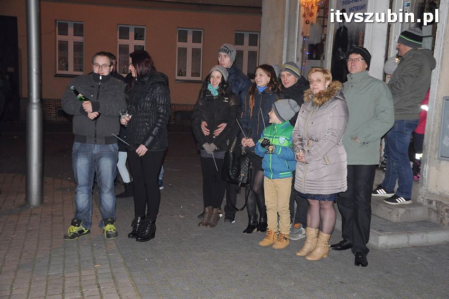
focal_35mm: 45
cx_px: 224
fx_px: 561
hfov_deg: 43.6
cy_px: 150
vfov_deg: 29.8
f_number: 4.5
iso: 1250
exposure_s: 1/60
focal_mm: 30
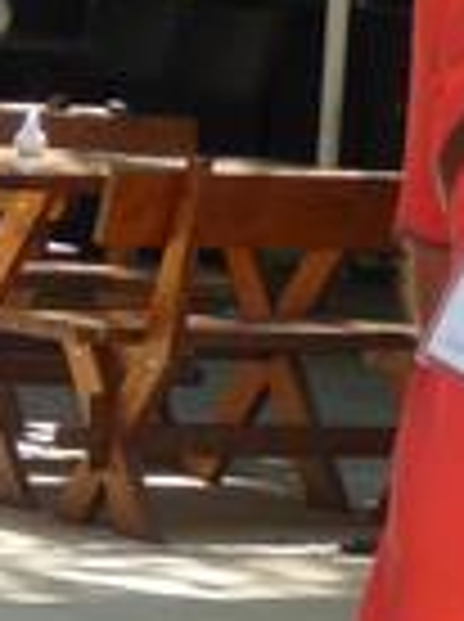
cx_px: 54
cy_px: 896
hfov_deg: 4.0
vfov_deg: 5.3
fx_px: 6669
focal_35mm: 372
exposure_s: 1/100
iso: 100
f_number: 4.6
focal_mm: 12.2
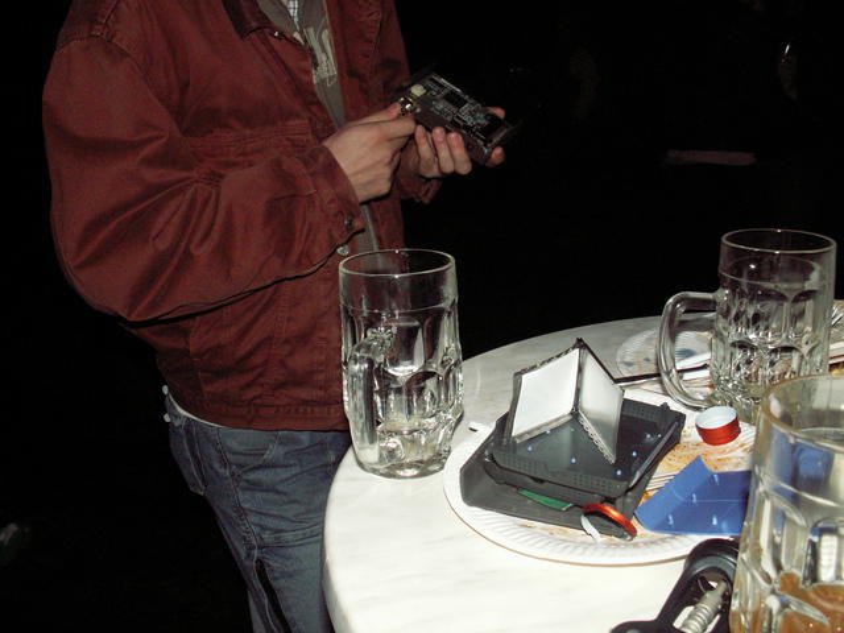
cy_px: 316
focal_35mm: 35
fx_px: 853
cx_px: 422
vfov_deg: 40.7
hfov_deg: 52.6
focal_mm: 5.86
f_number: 2.8
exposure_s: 1/40
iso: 160
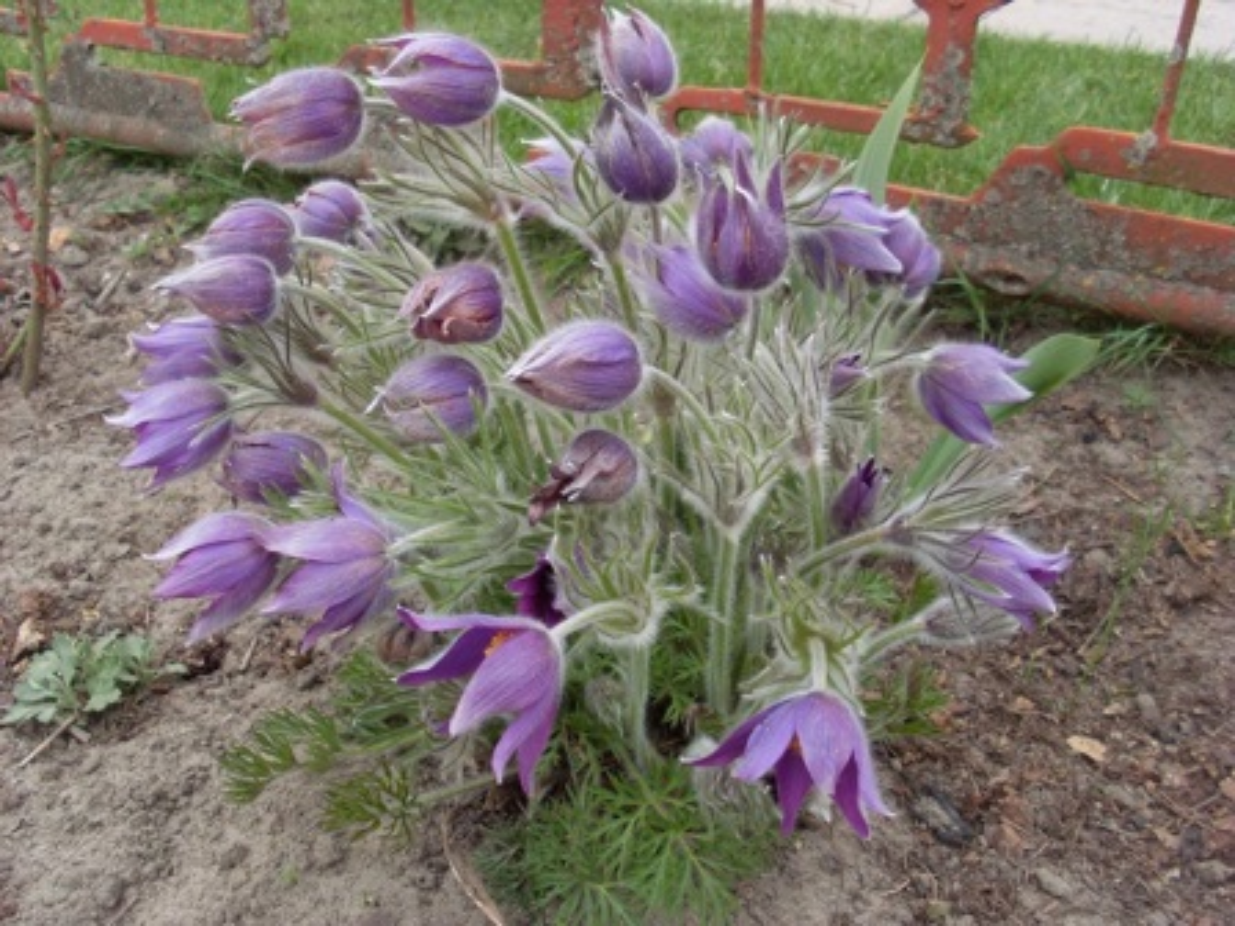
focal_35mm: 38
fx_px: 1356
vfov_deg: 37.7
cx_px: 618
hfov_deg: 49.0
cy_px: 463
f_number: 3
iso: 80
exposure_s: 1/180
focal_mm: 6.3
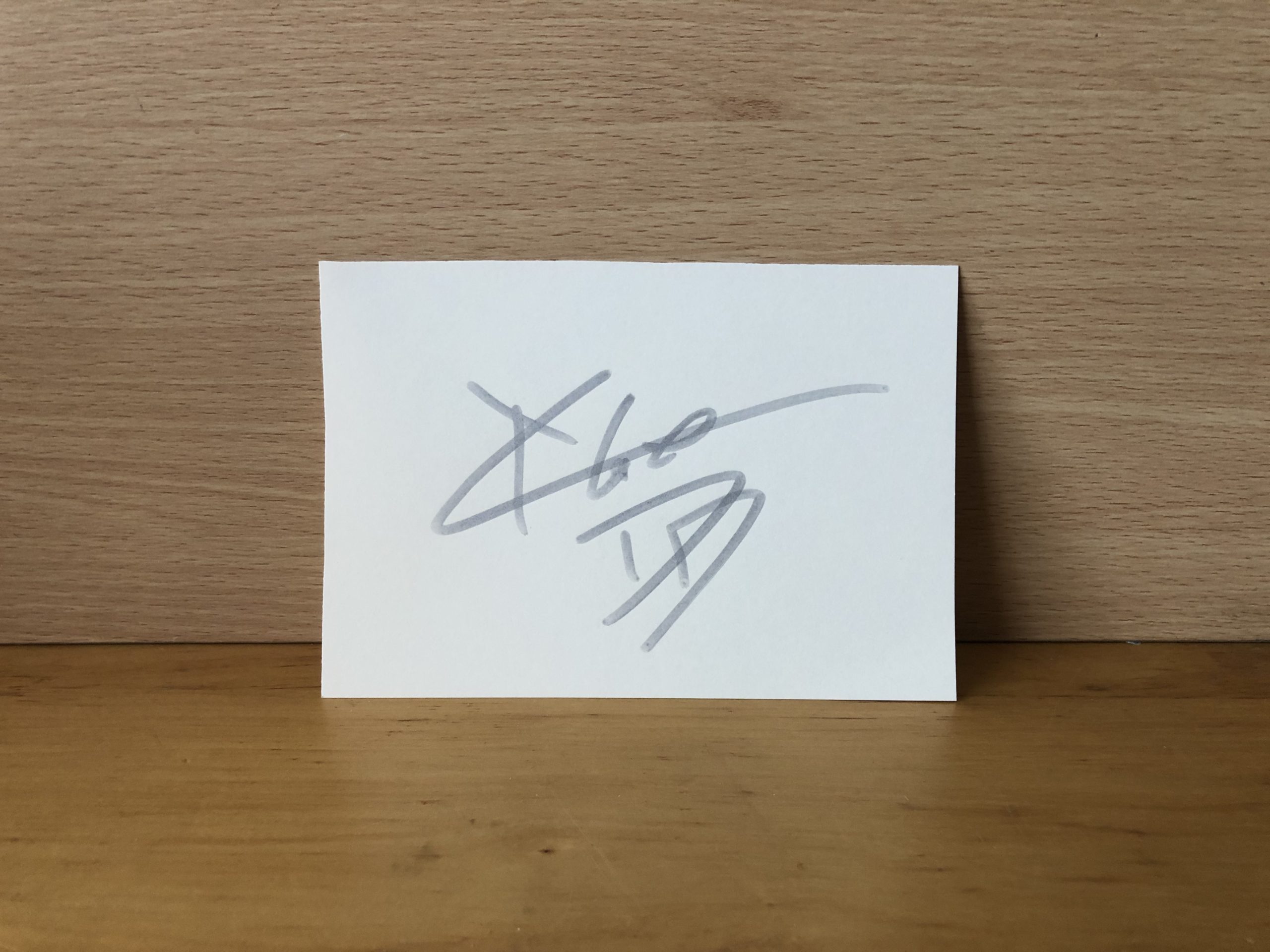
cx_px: 635
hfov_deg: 63.4
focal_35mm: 28
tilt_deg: -20.3
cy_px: 476
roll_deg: -0.3
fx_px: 1027
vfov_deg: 49.7
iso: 40
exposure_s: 1/15
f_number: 1.8
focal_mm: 3.99
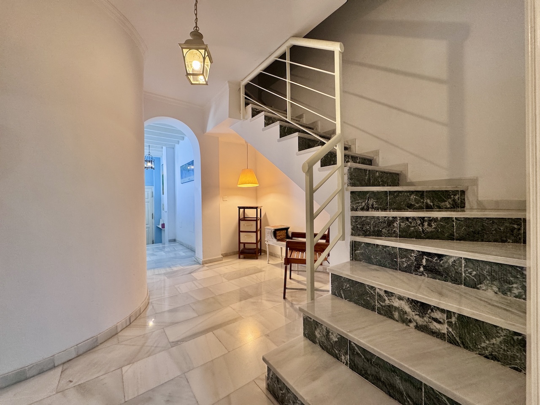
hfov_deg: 102.1
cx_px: 270
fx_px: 218
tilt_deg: +0.8
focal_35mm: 14
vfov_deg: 85.7
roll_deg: +0.9
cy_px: 202
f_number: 2.2
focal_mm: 2.22
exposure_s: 1/100
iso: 160
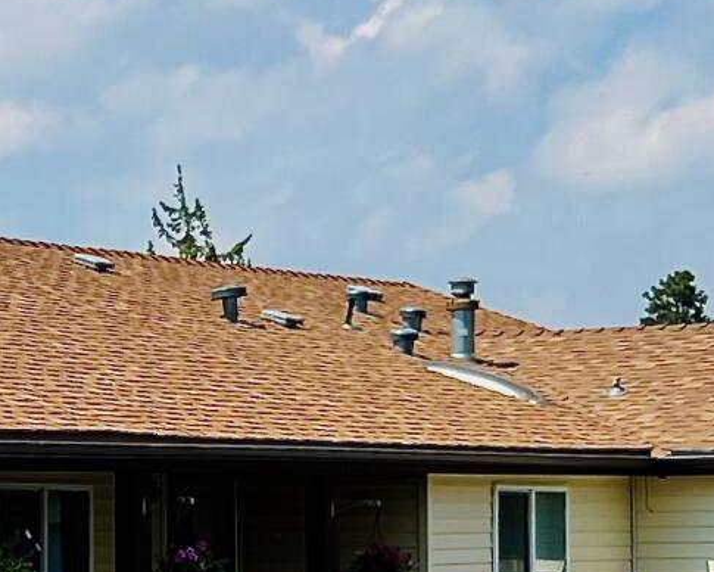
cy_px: 481
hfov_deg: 12.1
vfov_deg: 9.8
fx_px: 3318
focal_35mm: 157
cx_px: -102
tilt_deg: +1.1
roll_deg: -1.7
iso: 50
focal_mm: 5.7
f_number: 1.5
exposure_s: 1/5882
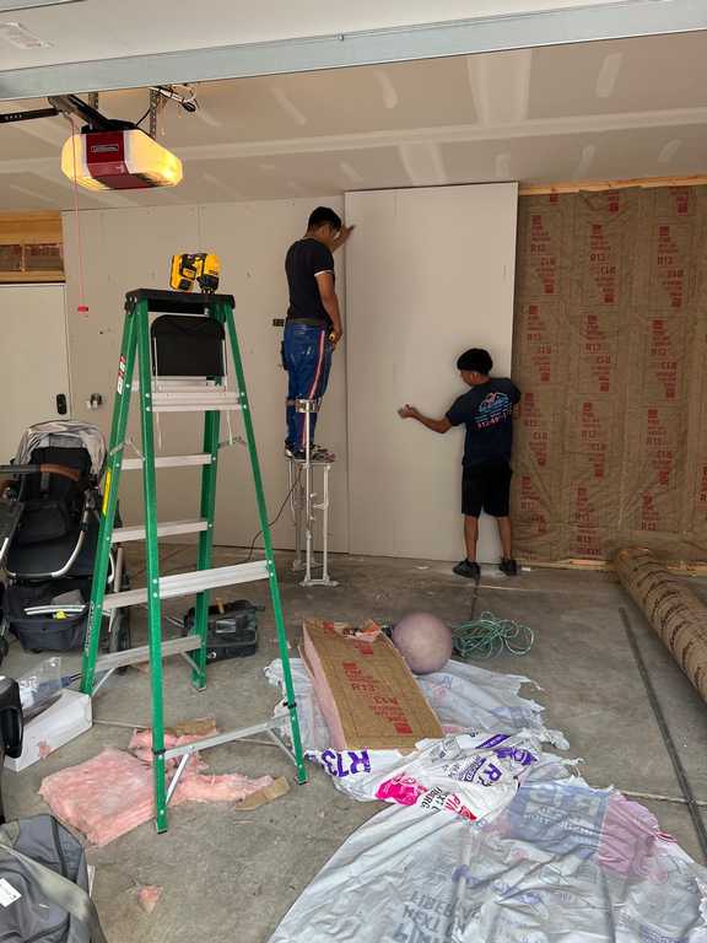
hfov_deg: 53.1
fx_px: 708
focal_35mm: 26
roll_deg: -0.4
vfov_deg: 67.3
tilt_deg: -8.3
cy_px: 472
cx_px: 354
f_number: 1.5
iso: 50
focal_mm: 5.7
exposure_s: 1/121
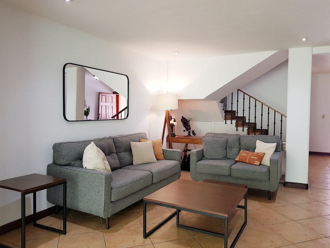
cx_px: 165
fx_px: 248
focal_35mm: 26
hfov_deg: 67.3
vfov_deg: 53.1
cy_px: 124
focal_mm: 4.3
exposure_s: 1/60
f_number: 1.7
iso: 125
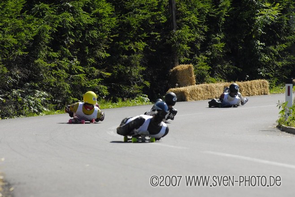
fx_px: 2460
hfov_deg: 6.9
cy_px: 98
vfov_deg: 4.6
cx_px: 148
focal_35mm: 300
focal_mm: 200
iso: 320
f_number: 7.1
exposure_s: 1/750
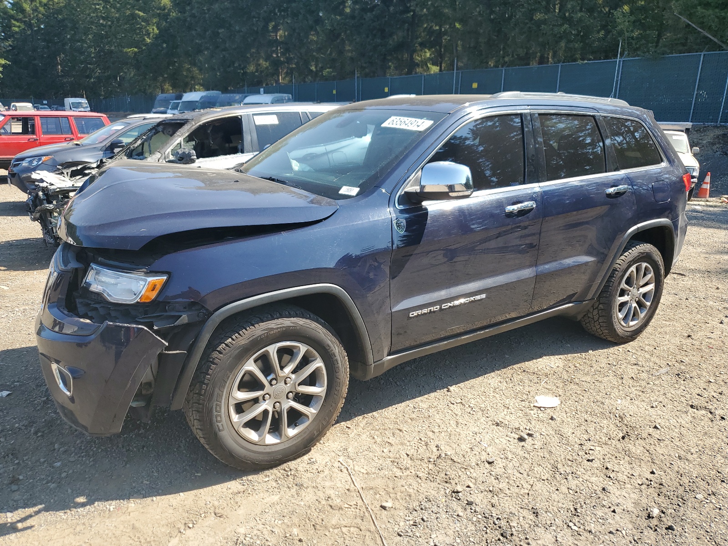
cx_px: 364
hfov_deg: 67.3
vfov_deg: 53.1
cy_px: 273
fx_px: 547
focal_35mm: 26
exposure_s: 1/1111
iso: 50
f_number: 1.5
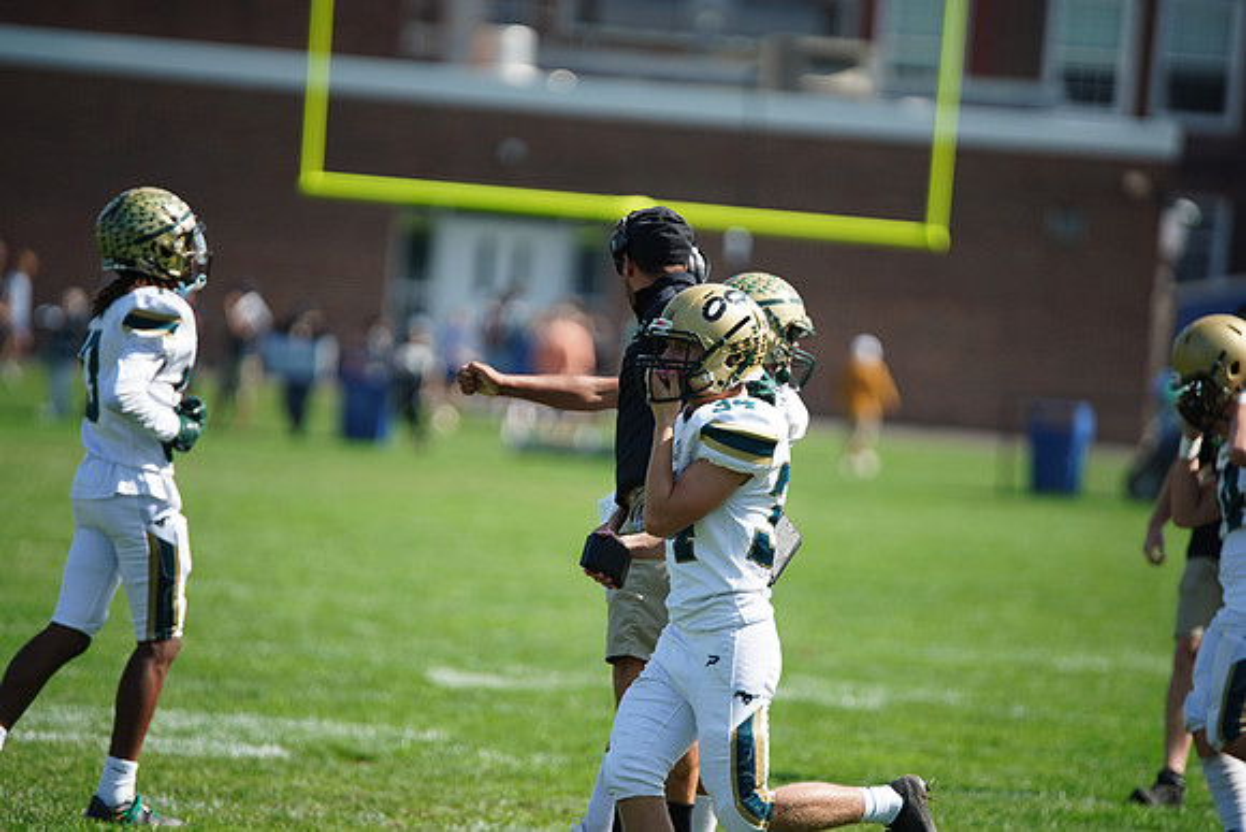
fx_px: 10385
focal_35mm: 300
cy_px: 416
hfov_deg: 6.9
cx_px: 623
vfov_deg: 4.6
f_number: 2.8
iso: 400
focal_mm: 300
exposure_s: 1/3200
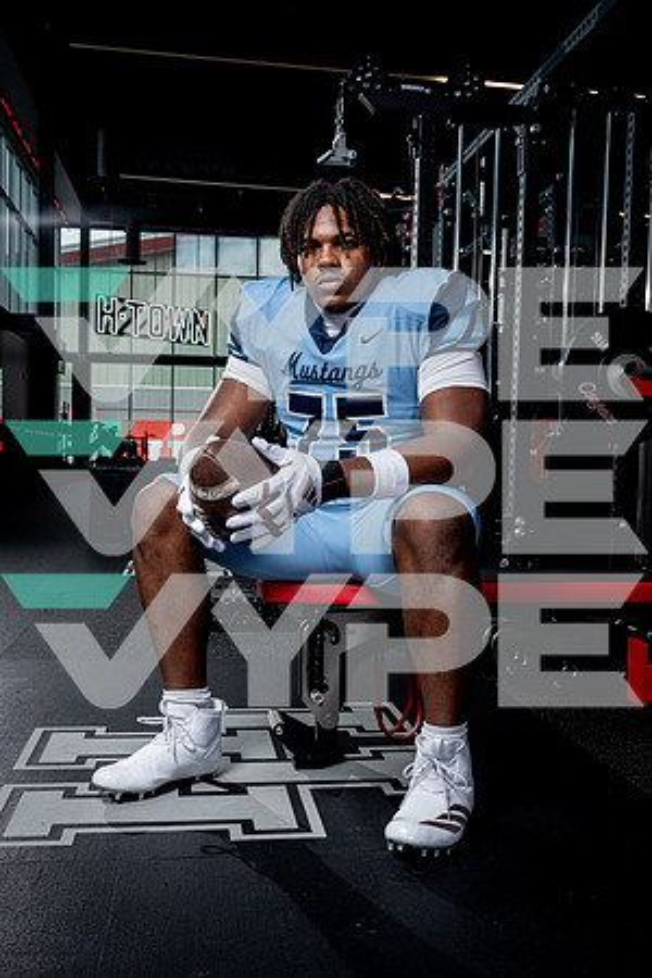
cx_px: 326
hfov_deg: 36.9
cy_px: 489
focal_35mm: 36
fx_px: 978
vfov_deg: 53.1
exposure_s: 1/250
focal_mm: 36
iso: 640
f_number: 9
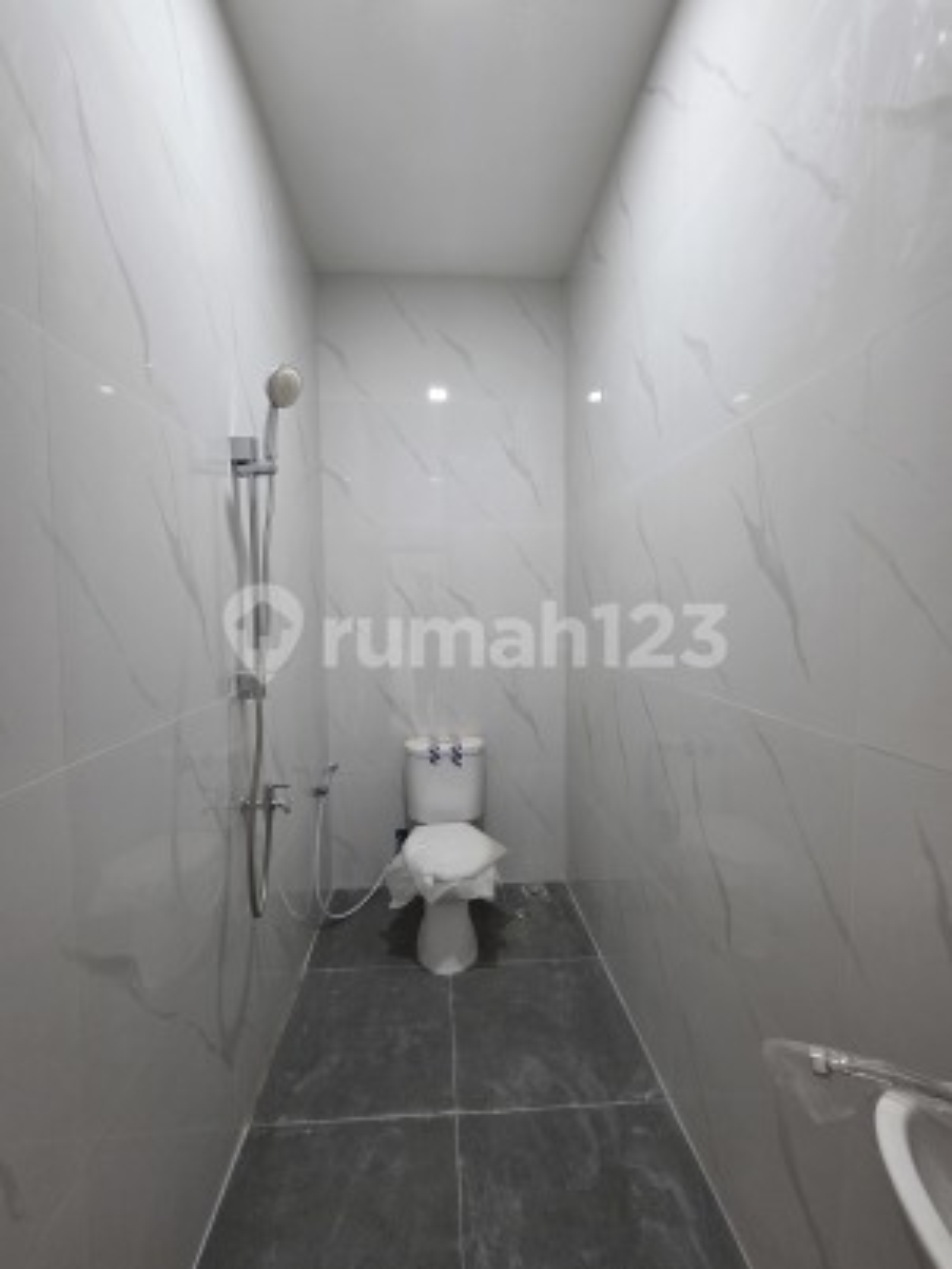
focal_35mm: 13
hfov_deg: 89.9
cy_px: 634
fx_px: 476
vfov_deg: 106.2
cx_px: 476
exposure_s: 1/50
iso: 200
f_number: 2.2
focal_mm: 2.2
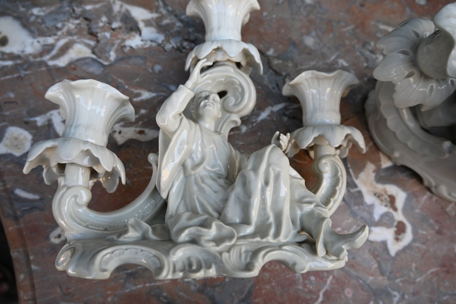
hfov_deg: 63.2
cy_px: 152
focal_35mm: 29
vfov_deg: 44.6
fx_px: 370
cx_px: 228
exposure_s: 1/250
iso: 360
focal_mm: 19.5
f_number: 4
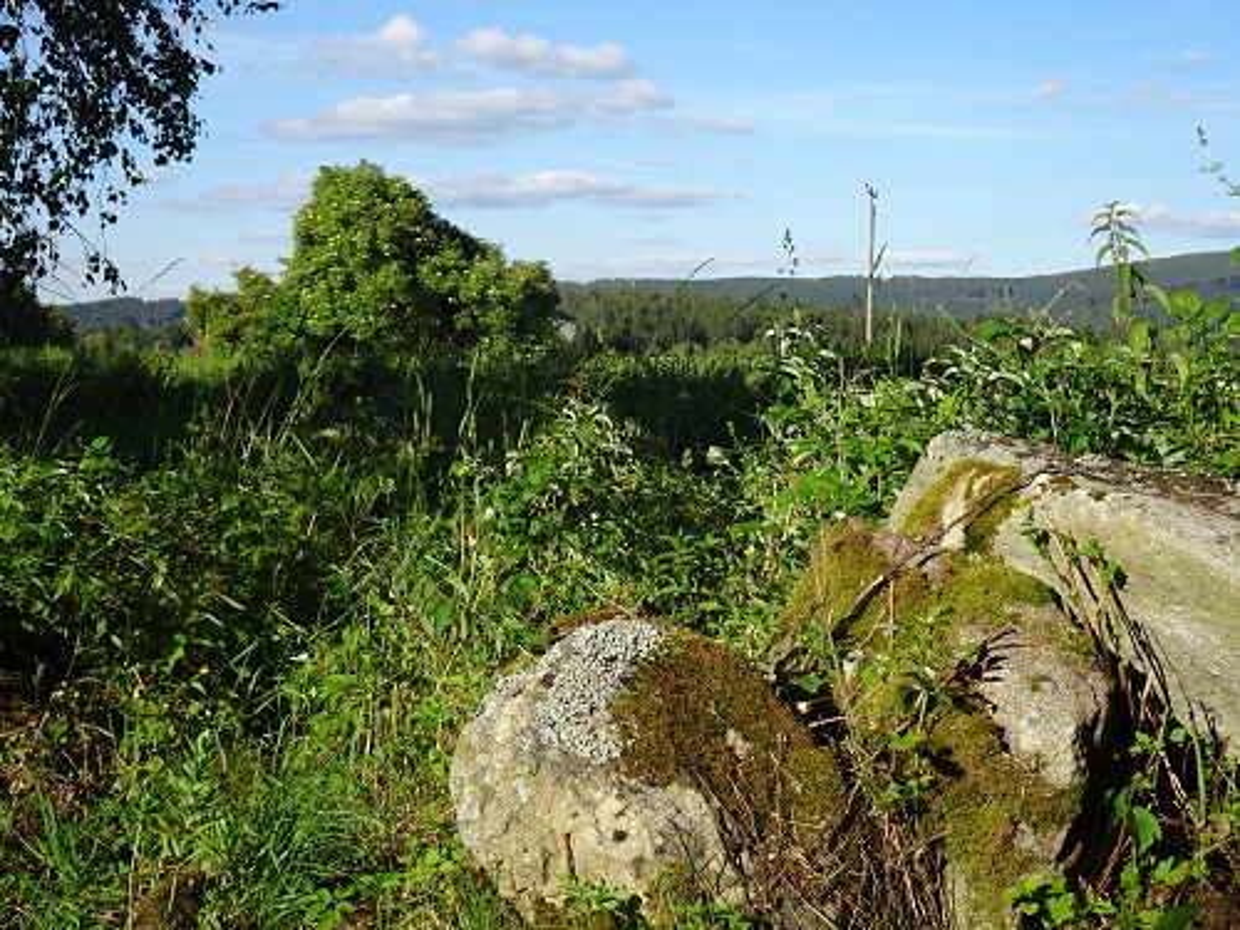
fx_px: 1934
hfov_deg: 35.5
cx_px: 620
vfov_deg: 27.0
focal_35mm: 54
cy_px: 465
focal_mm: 9.18
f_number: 4.5
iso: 80
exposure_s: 1/500
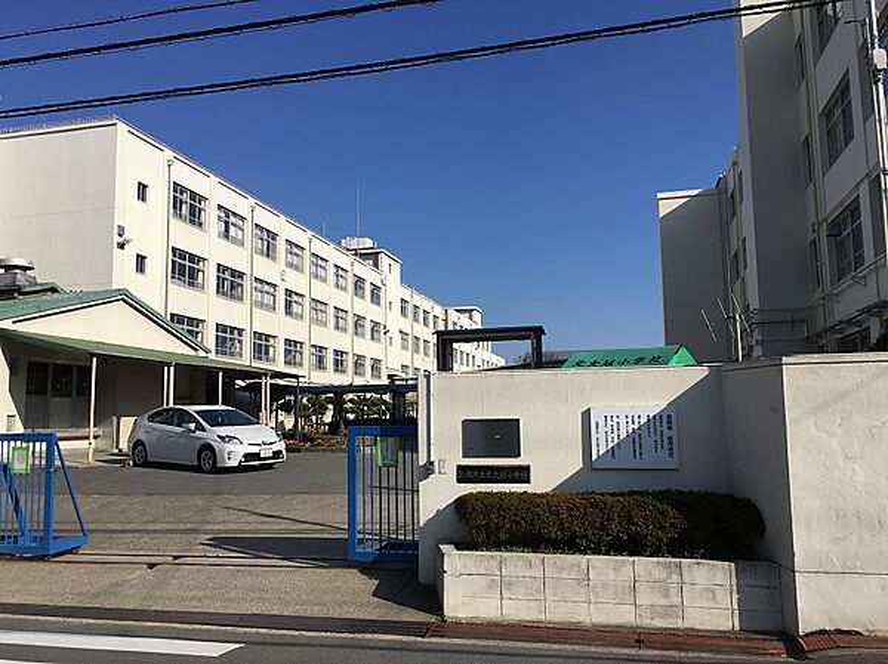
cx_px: 444
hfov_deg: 61.7
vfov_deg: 48.2
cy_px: 332
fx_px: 743
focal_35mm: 29
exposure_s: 1/3077
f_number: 2.2
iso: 25
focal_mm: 4.15
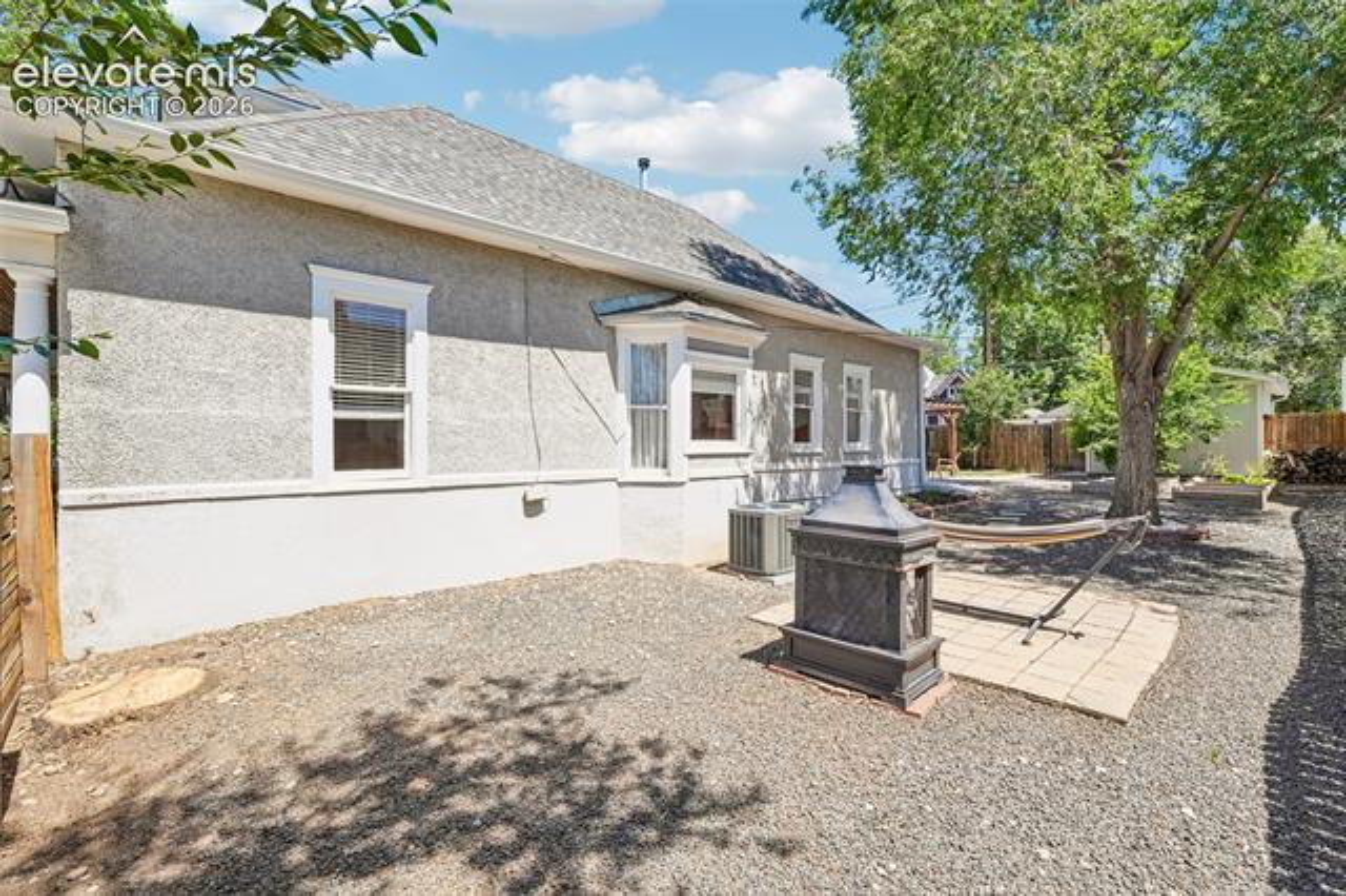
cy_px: 448
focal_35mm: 15
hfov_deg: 100.4
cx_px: 673
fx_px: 561
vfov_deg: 77.3
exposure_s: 1/500
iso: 800
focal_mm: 10
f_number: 8
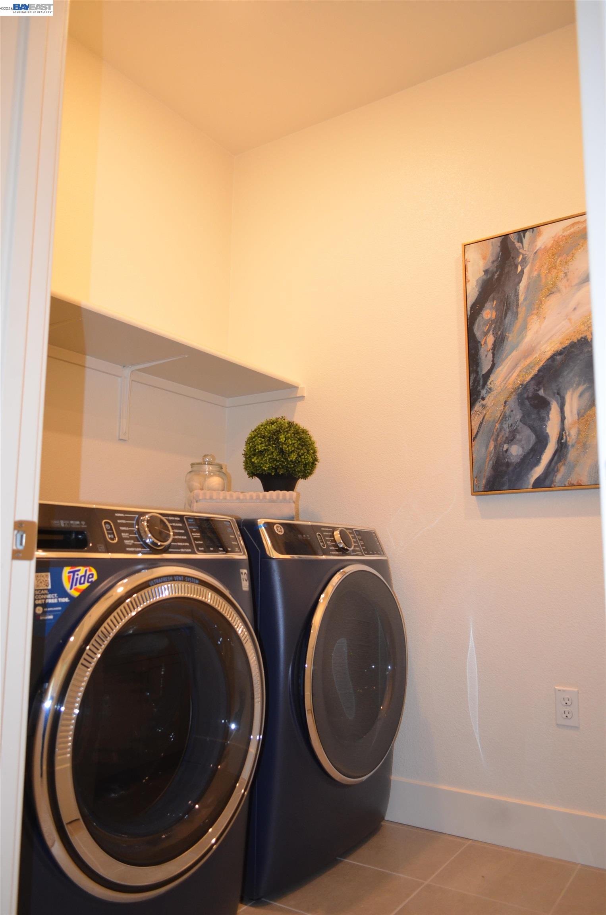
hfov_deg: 47.7
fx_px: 685
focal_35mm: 27
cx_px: 303
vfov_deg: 67.5
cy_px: 458
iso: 800
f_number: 3.5
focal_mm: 18
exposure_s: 1/60
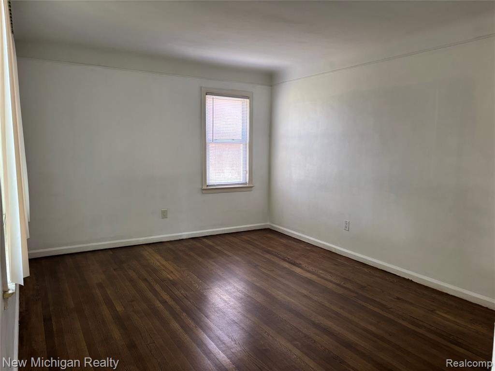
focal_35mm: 26
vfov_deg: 53.1
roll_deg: -0.9
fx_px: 372
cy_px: 186
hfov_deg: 67.3
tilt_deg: -6.1
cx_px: 248
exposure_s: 1/92
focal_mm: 5.96
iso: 125
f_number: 1.6
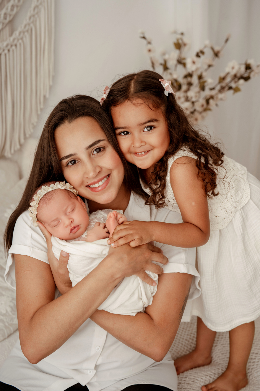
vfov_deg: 39.6
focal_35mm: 50
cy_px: 196
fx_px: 542
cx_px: 130
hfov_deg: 27.0
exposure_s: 1/160
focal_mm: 50
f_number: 4
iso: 800
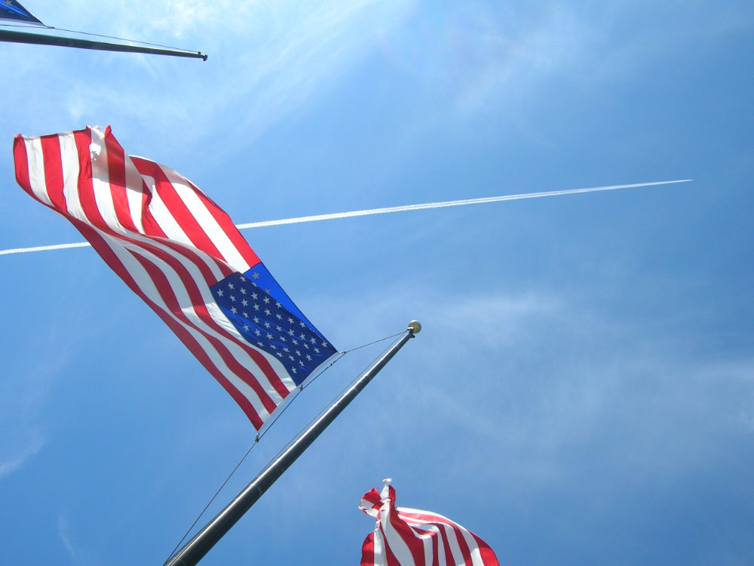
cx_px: 377
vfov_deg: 41.8
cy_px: 283
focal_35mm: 34
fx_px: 741
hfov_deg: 54.0
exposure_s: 1/483
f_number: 4.9
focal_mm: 5.7
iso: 50
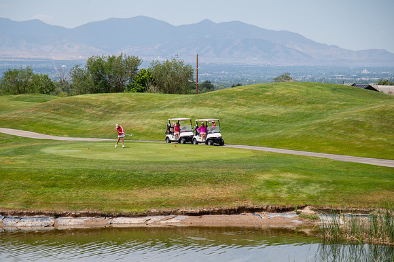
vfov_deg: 12.6
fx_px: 1185
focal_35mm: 108
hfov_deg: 18.9
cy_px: 147
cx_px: 187
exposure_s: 1/3200
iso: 200
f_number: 4
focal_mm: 86
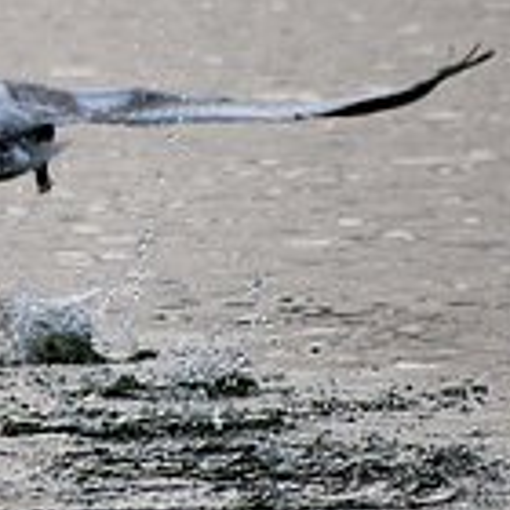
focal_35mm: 1392
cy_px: 138
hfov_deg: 1.3
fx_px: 23203
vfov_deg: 1.3
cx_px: 18
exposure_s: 1/1000
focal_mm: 300
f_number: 5.6
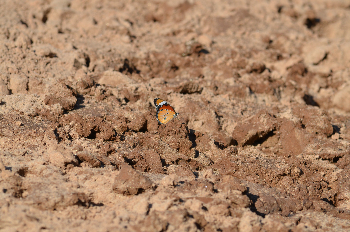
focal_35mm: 450
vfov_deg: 3.0
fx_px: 4365
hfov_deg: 4.6
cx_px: 175
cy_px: 116
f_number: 8
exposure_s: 1/1000
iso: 400
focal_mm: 300
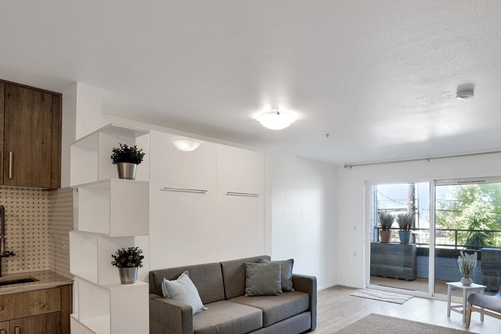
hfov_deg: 78.2
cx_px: 283
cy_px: 219
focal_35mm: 22
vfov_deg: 56.2
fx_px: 306
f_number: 8
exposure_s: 1/20
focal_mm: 16
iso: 400
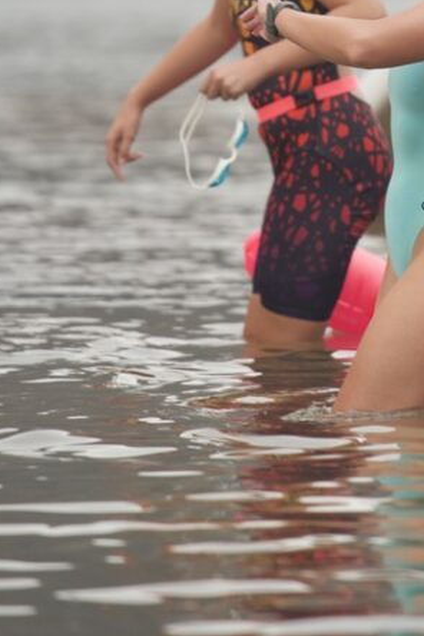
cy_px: 19
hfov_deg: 3.0
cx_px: 433
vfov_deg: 4.5
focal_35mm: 461
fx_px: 8144
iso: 500
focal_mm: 200
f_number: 4
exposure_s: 1/250
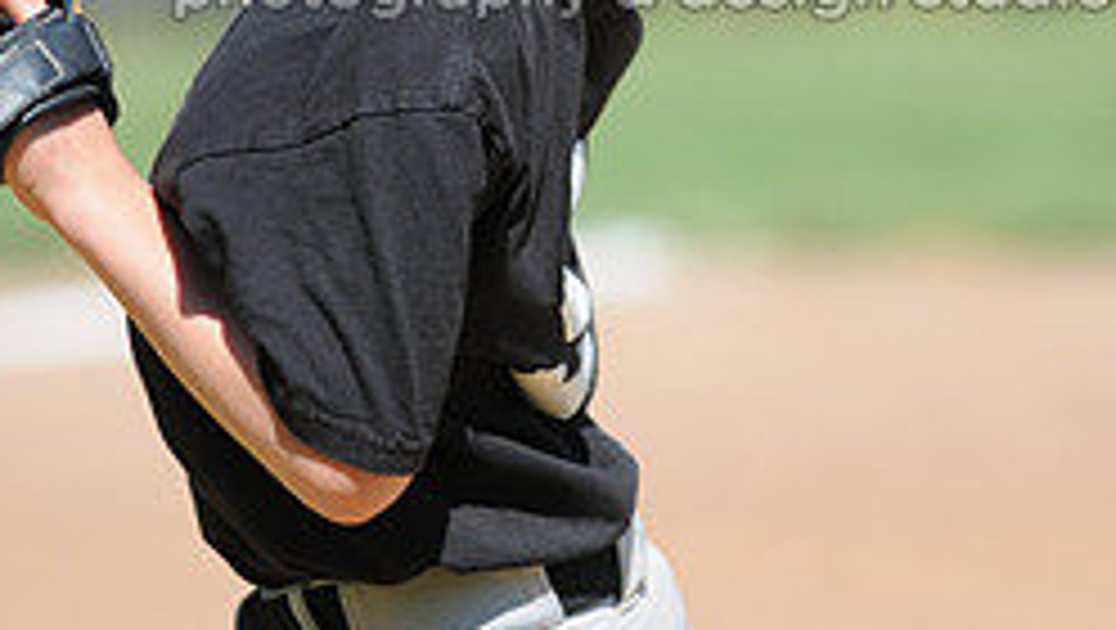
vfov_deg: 1.1
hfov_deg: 2.0
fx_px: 32579
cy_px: -178
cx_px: 630
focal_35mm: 1100
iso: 200
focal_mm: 300
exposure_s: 1/1250
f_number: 4
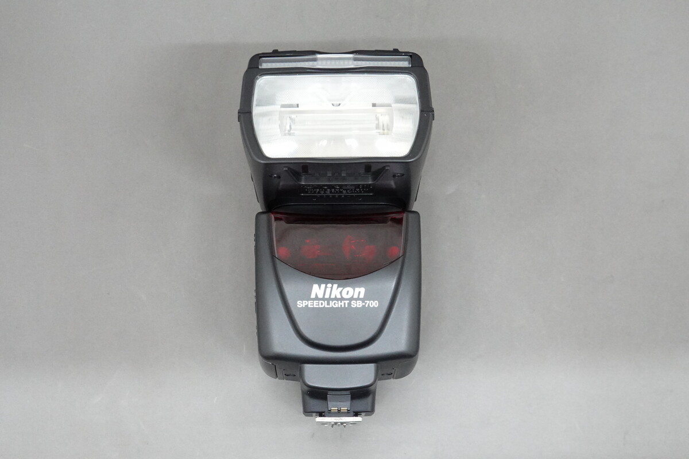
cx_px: 344
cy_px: 230
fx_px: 1091
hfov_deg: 35.1
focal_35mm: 57
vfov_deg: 23.8
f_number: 5.6
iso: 3200
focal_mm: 21.12
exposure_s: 1/60
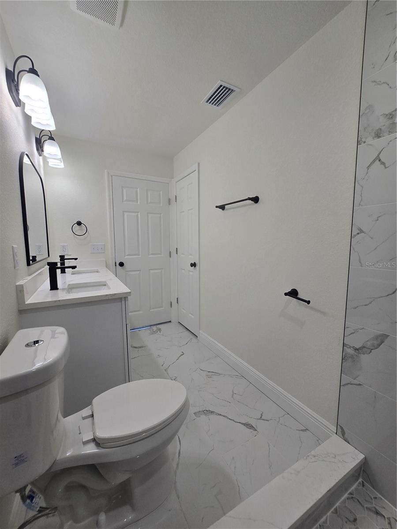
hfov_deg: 89.9
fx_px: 199
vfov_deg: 106.2
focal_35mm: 13
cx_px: 198
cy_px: 264
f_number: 2.2
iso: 50
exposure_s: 1/120
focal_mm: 2.2
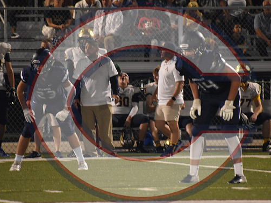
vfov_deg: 3.0
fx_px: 3899
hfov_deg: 4.0
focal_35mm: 498
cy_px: 103
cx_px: 140
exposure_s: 1/60
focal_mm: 300
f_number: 6.3
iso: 2500
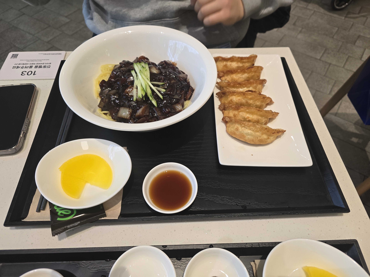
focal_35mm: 23
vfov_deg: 58.9
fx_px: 246
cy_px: 138
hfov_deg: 73.9
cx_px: 185
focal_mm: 6.3
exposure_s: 1/120
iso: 160
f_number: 1.7
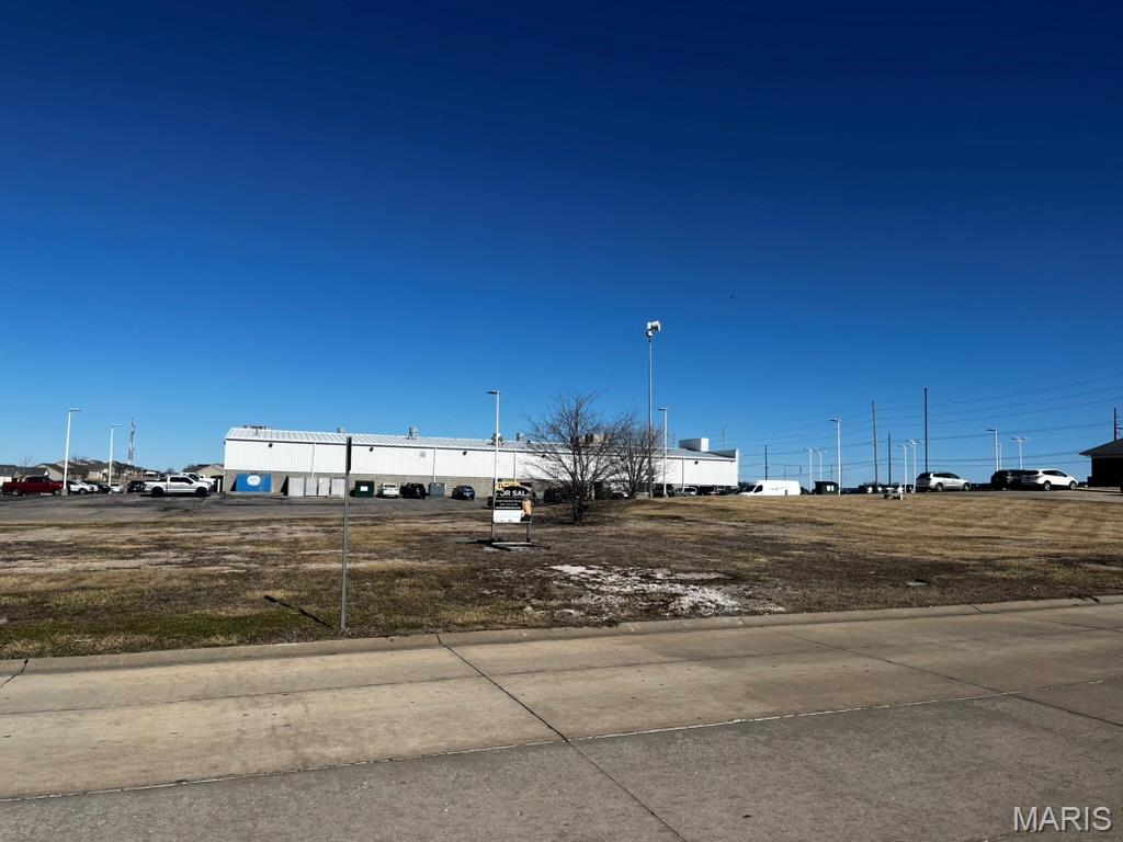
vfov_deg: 53.1
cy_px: 421
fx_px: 843
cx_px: 562
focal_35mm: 26
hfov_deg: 67.3
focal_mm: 5.1
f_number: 1.6
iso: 50
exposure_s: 1/6494
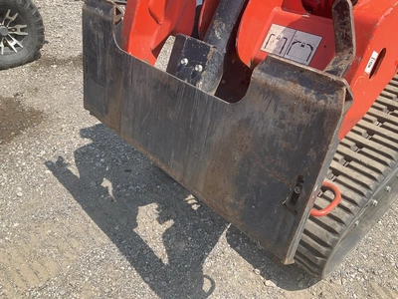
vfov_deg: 48.2
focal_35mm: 29
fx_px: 333
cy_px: 150
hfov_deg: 61.7
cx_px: 199
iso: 25
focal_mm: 3
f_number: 1.8
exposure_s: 1/978
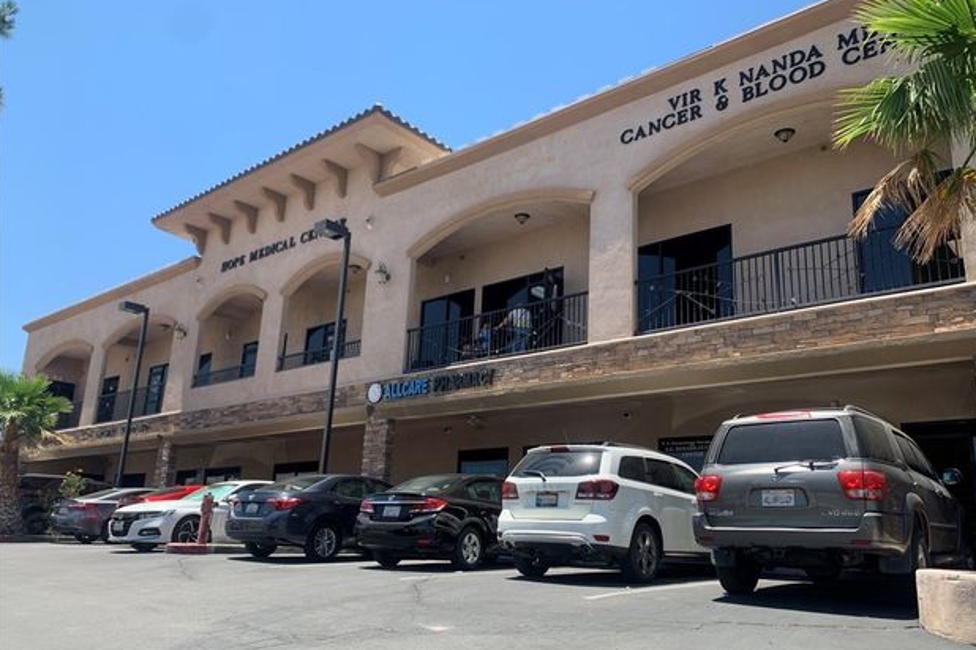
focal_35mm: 28
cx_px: 502
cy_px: 358
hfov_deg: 65.5
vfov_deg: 46.3
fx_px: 759
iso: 25
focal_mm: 4.25
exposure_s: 1/1190
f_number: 1.8
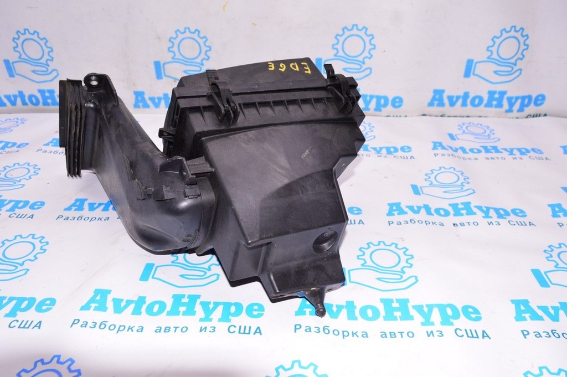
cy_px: 188
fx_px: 472
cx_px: 284
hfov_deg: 62.0
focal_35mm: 30
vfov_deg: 43.5
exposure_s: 1/125
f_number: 8
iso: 1600
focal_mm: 20
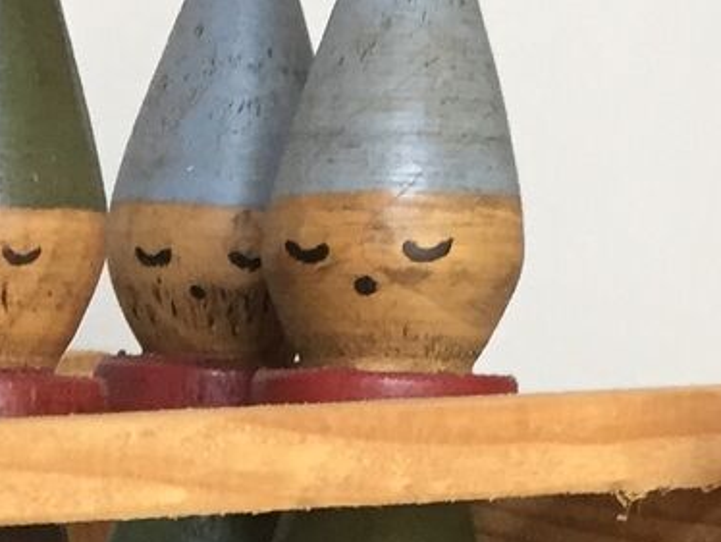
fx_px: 3230
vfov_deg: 9.1
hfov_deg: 12.4
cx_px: -158
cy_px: 1042
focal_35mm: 155
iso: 125
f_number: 2.2
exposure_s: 1/33
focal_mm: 4.15
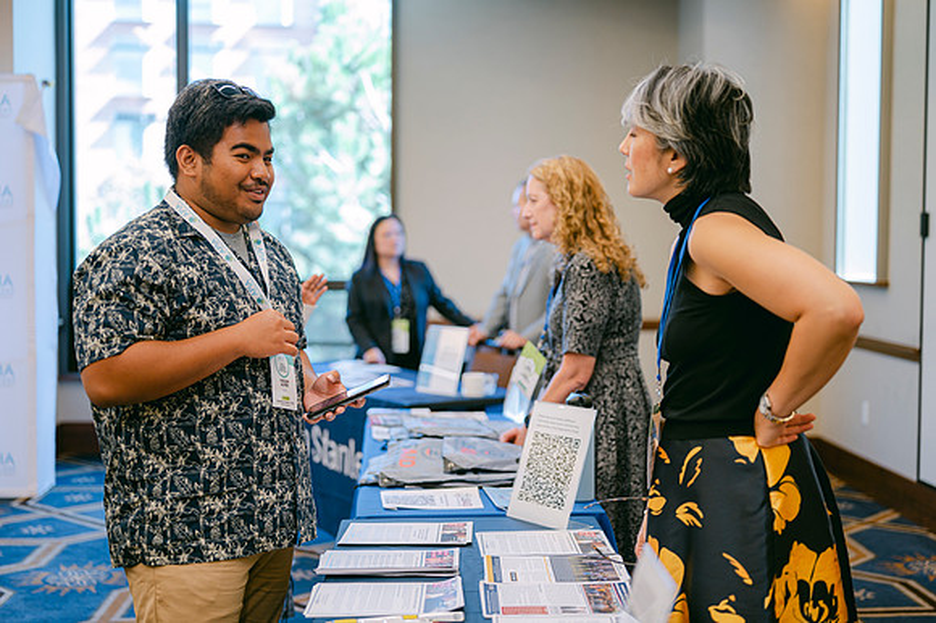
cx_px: 468
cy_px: 312
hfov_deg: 39.6
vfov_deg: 27.0
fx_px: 1299
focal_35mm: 50
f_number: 2
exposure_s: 1/125
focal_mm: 50
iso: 160
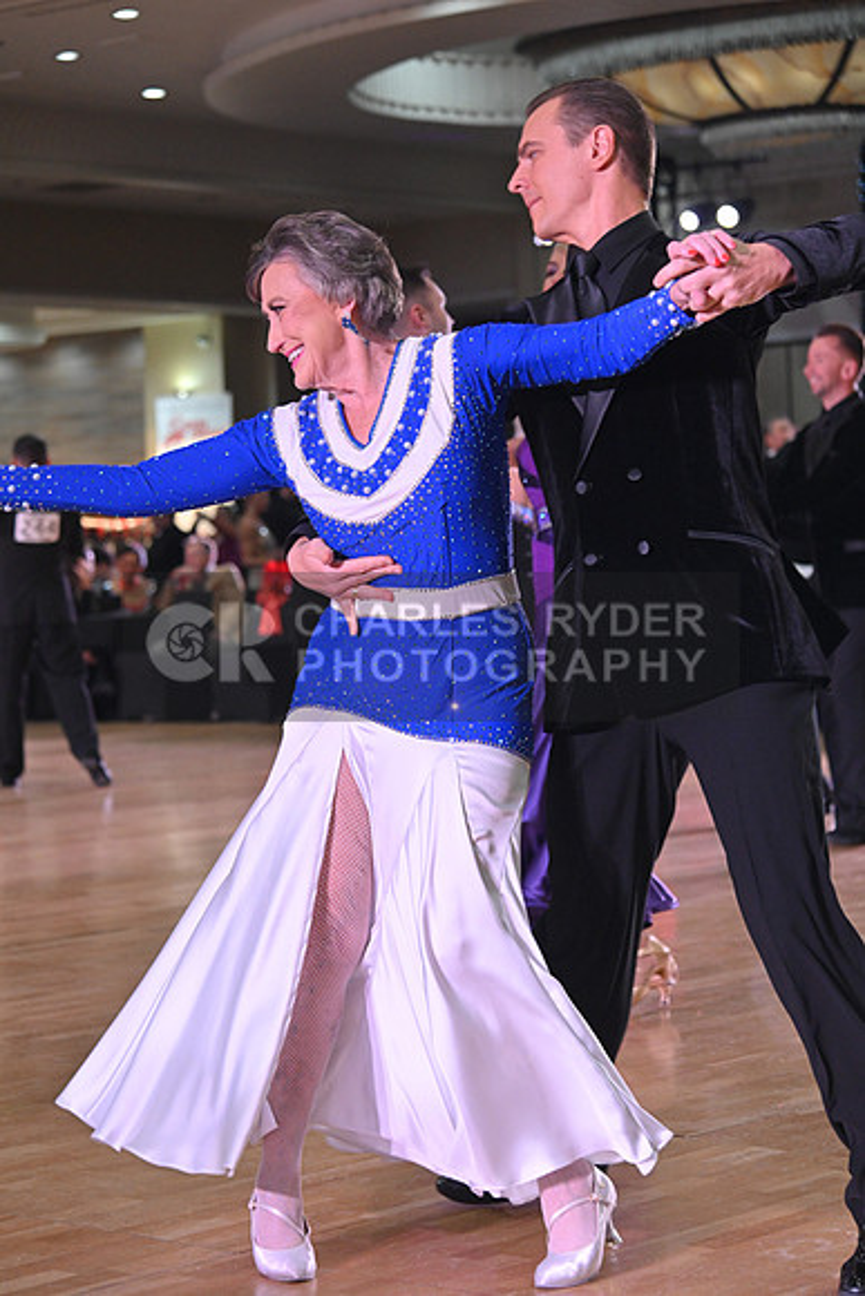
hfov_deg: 14.9
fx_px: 3314
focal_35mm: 92
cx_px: 432
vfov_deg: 22.1
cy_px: 648
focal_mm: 92
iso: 2500
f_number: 5
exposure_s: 1/320
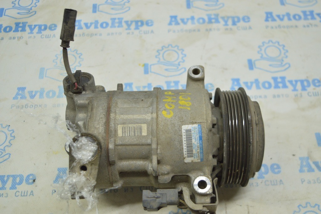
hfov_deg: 43.6
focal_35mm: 45
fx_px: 401
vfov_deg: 29.8
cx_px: 160
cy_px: 107
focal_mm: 30
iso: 400
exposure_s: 1/40
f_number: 4.2
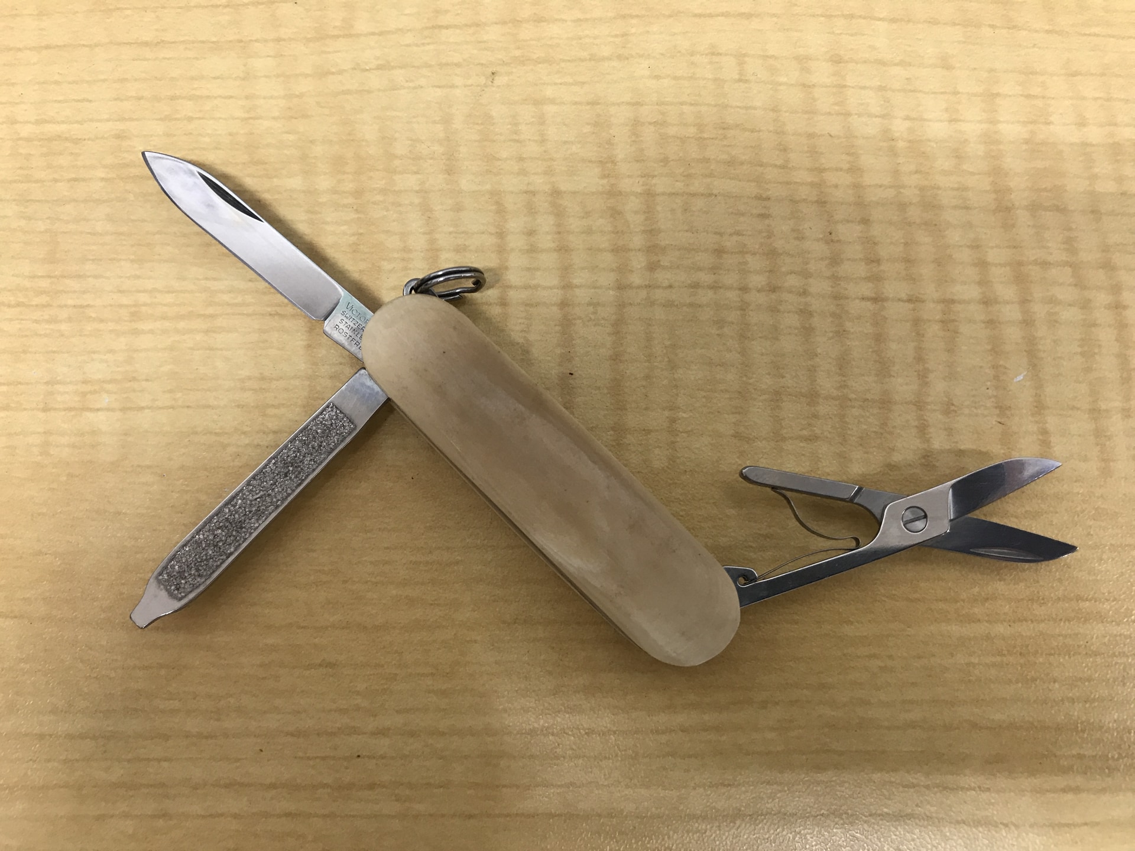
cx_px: 568
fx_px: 918
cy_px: 426
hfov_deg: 63.4
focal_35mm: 28
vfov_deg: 49.7
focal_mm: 3.99
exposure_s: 1/24
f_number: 1.8
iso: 32
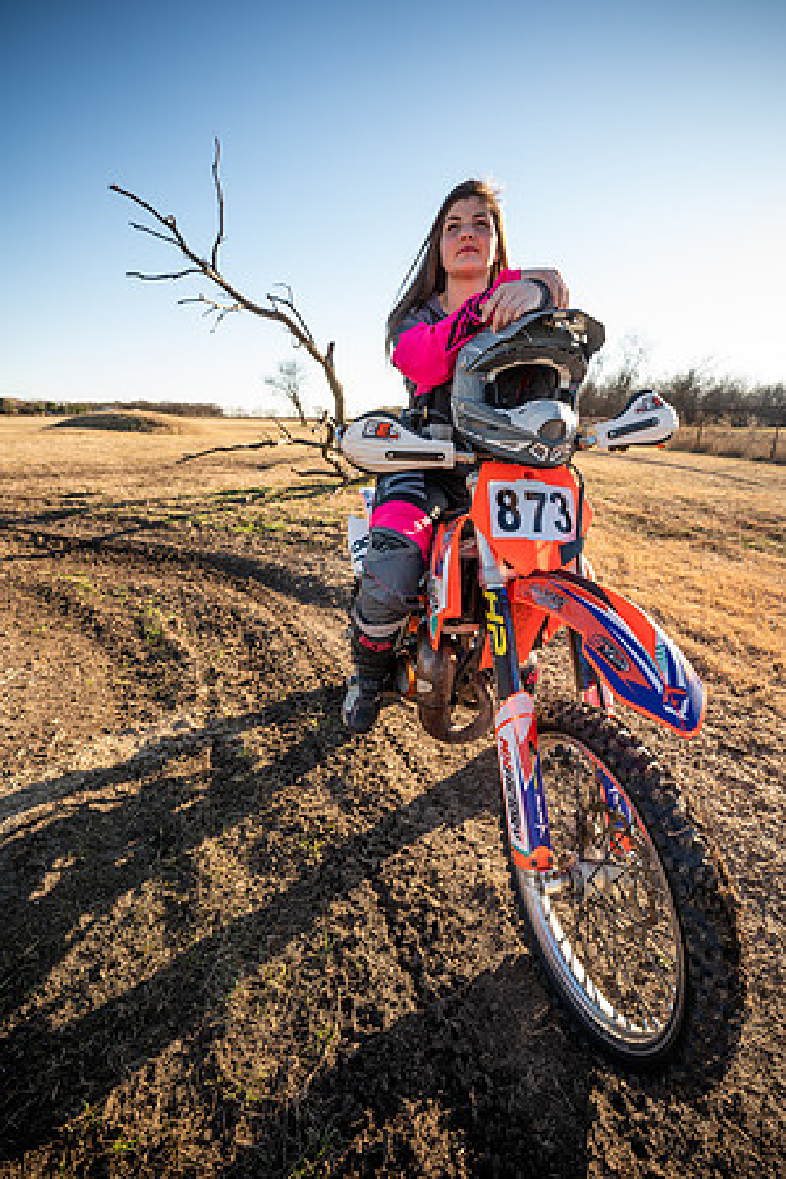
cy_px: 590
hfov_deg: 72.4
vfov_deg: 95.3
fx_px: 537
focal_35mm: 16
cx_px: 393
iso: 80
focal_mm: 16.4
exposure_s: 1/250
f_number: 4.5
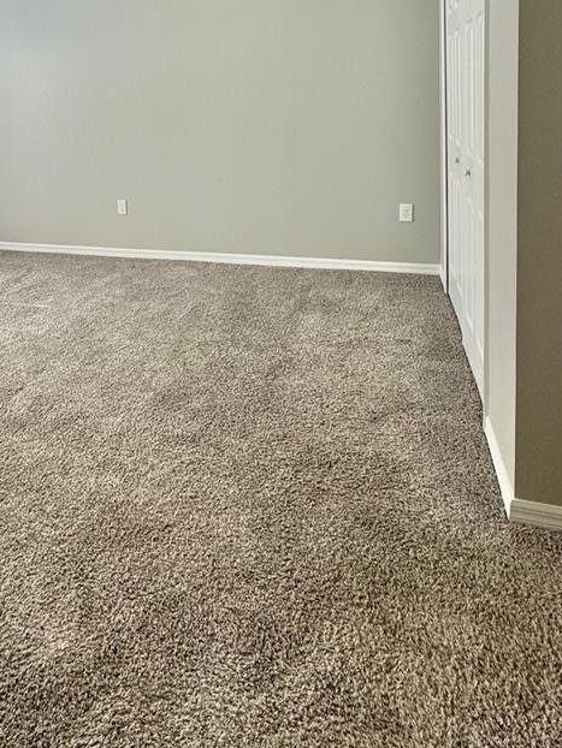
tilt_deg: -7.6
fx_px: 584
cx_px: 119
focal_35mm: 27
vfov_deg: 60.7
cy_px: 165
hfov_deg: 48.7
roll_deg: +4.2
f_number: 2.2
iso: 40
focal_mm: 2.22
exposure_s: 1/99
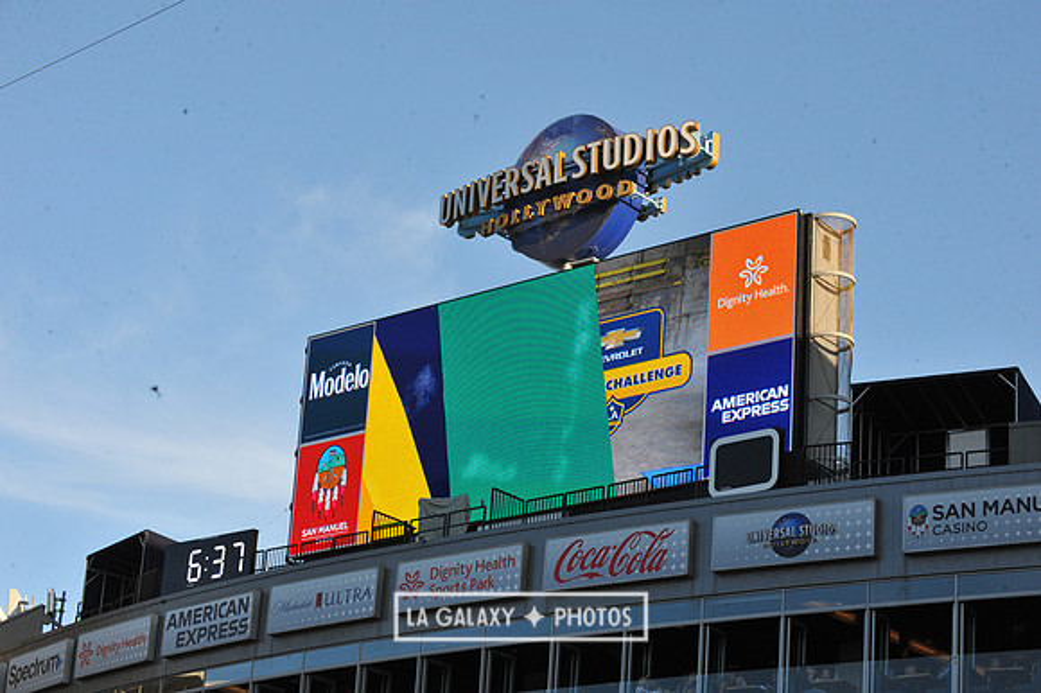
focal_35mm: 86
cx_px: 520
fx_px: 2485
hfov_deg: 23.7
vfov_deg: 15.9
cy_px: 346
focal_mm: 86
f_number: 14
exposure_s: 1/800
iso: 1600
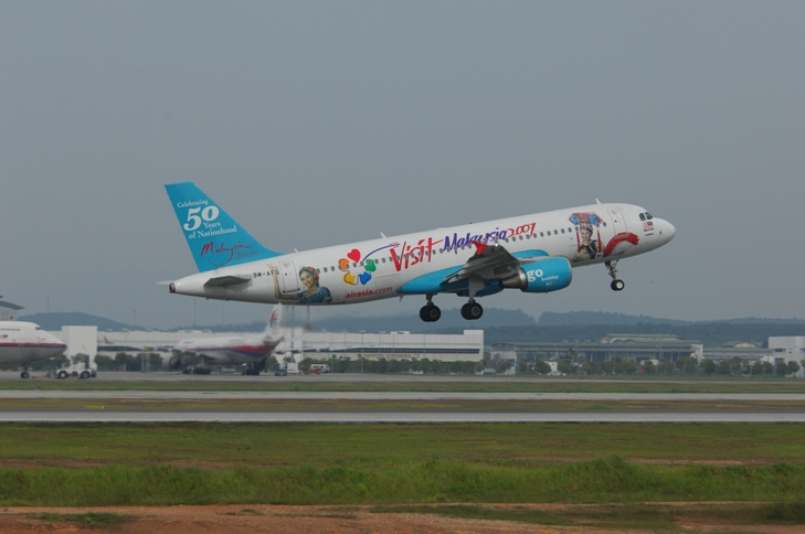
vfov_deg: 7.6
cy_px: 267
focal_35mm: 180
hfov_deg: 11.4
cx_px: 402
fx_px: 4020
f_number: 8
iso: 160
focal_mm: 120
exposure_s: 1/800
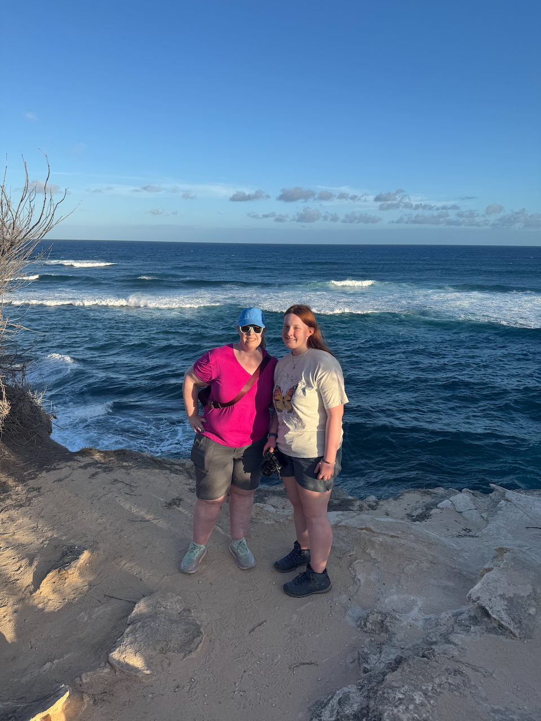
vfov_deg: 71.6
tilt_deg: -11.3
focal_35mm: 24
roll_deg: +0.2
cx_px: 270
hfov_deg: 56.8
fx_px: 500
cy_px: 360
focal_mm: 6.76
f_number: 1.78
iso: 80
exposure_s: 1/2833
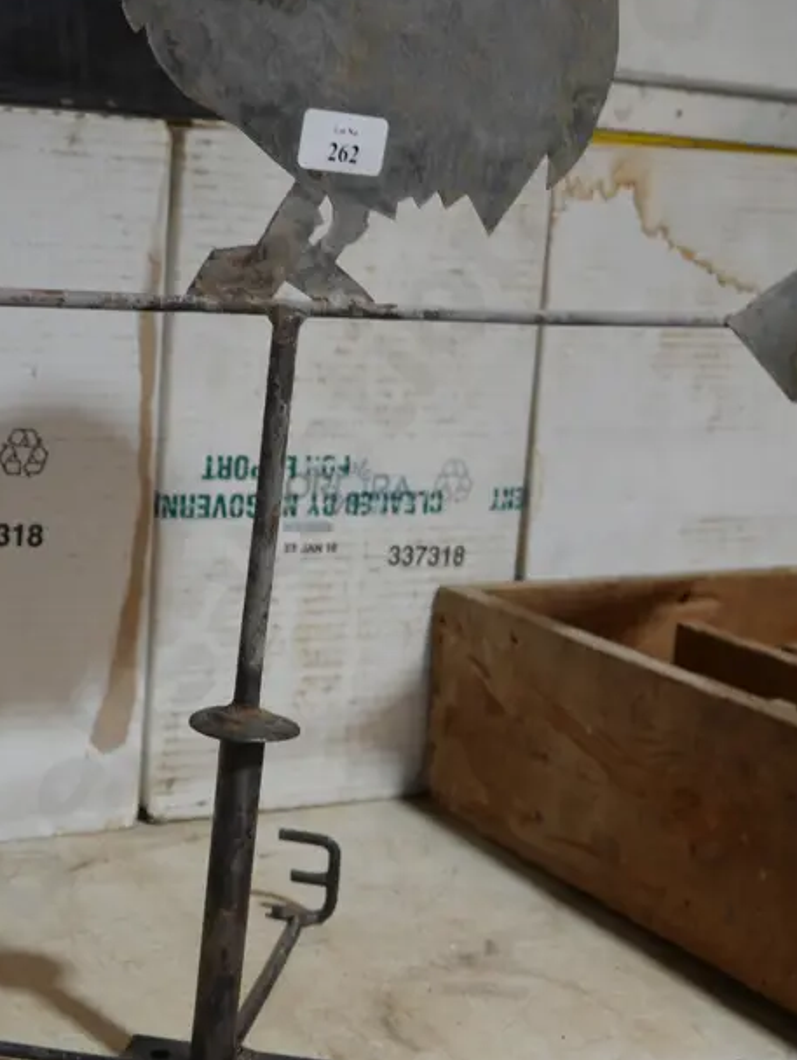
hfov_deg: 22.9
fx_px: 1962
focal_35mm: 64
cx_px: 287
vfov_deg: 30.2
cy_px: 518
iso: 250
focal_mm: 19
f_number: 4.1
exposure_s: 1/60
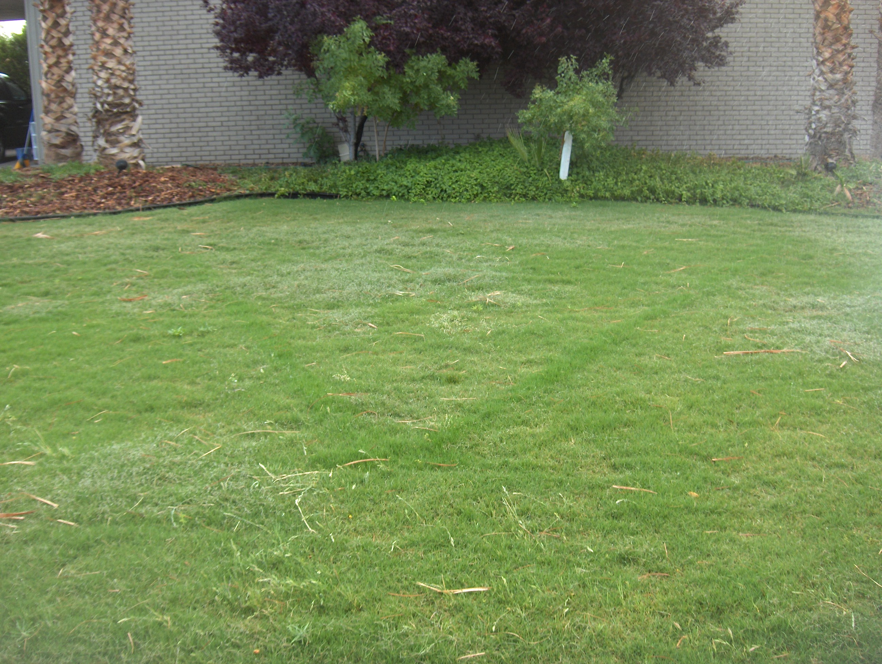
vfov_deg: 36.9
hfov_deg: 47.8
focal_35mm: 39
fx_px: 995
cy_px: 332
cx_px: 441
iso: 100
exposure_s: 1/124
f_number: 2.8
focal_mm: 8
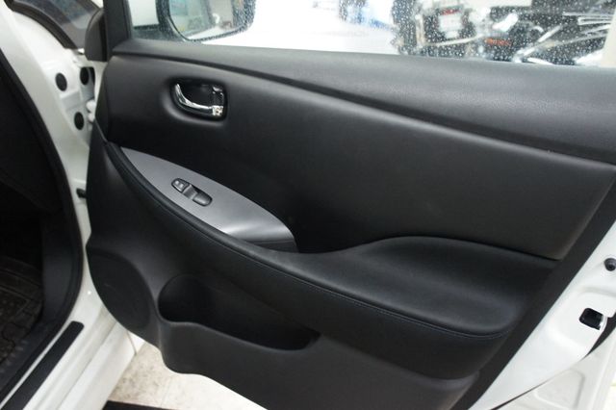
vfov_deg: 47.9
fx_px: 462
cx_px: 308
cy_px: 205
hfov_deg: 67.4
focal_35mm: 27
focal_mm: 18
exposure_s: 1/60
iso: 1600
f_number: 3.5
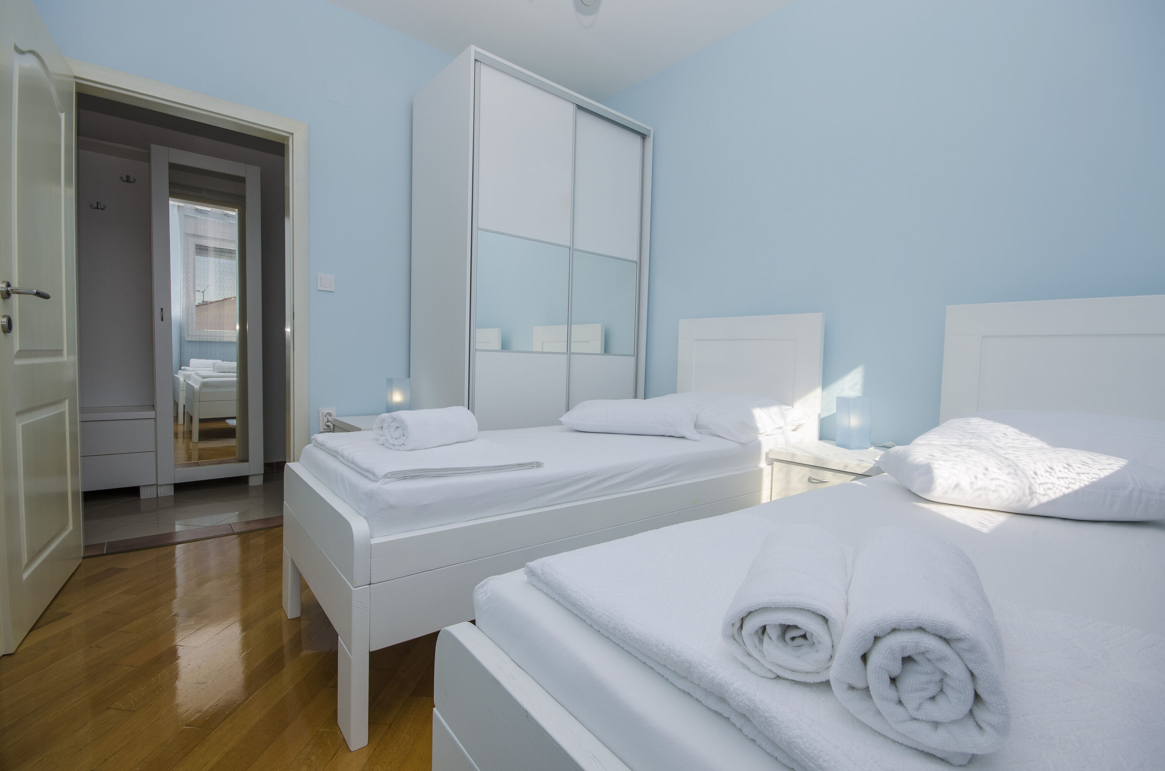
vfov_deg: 77.1
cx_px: 582
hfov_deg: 100.5
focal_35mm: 15
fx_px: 484
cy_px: 386
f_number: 10
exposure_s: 1/160
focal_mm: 10
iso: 100
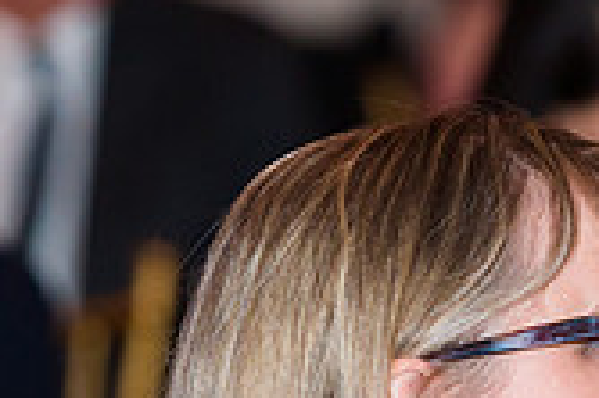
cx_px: 552
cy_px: 391
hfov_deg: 4.4
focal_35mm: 470
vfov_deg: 2.9
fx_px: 7812
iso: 1600
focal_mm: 135
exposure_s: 1/200
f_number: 3.2
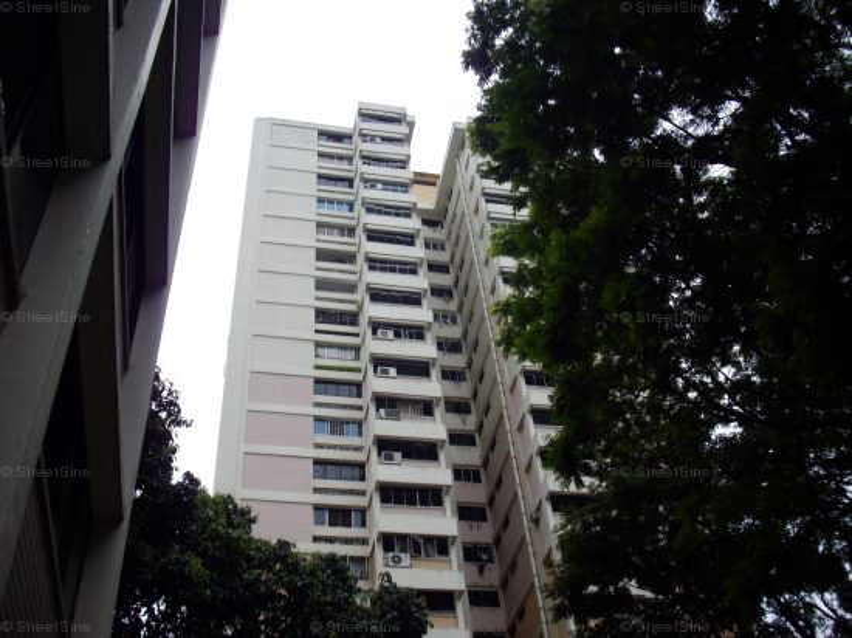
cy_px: 319
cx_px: 426
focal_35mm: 37
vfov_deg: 38.6
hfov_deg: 50.2
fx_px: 910
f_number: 5.6
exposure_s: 1/125
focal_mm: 6.2
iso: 80
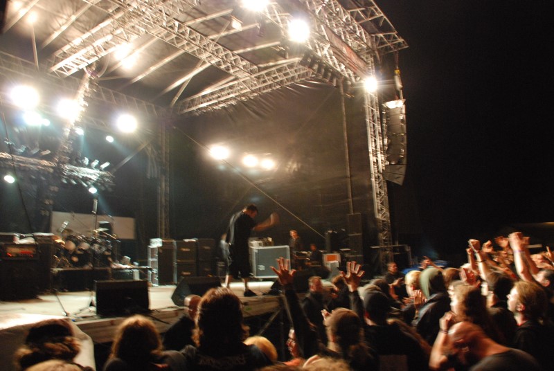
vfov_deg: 48.1
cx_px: 277
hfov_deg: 67.3
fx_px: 416
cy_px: 186
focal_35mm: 27
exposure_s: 1/15
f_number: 4.8
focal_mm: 18
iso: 1600
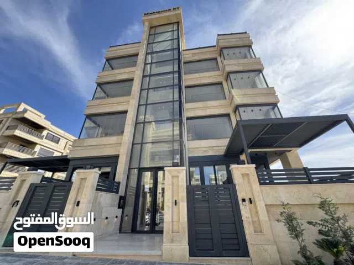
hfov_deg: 102.1
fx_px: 143
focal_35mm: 14
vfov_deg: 85.7
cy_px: 132
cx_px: 177
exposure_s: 1/453
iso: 40
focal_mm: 2.22
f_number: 2.2
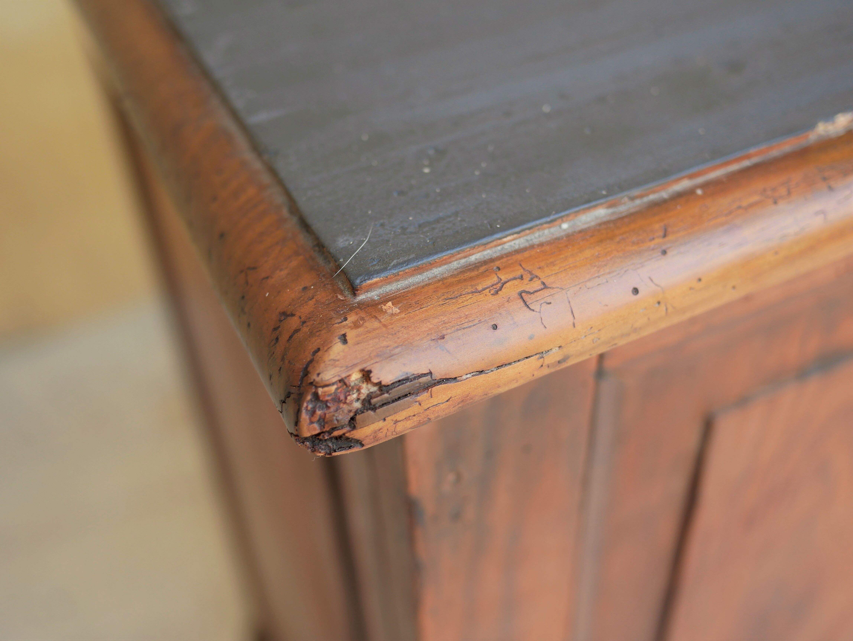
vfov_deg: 36.0
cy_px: 320
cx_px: 426
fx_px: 986
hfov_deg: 46.8
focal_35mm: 40
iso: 200
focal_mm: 20
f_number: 2.2
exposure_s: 1/160
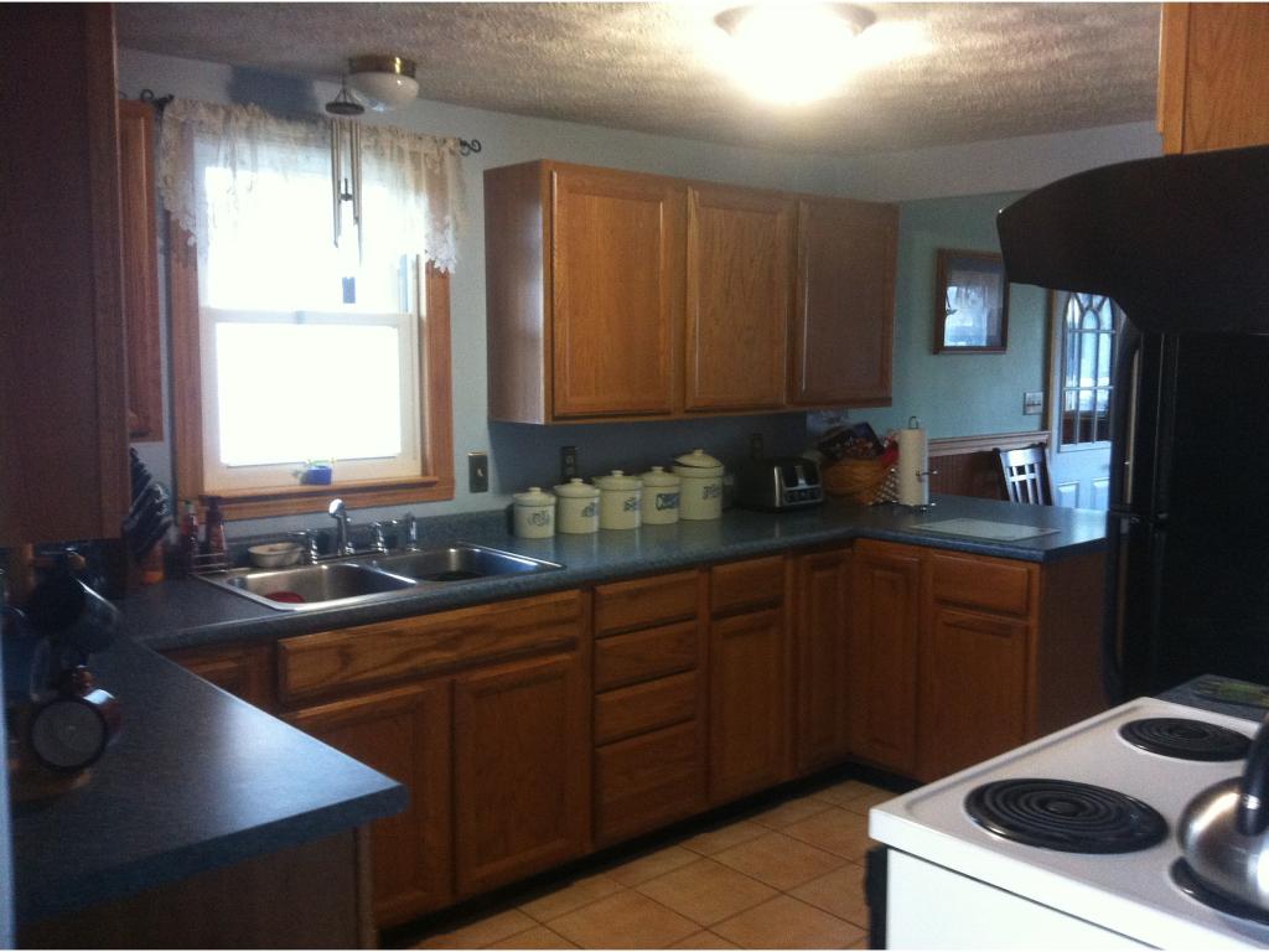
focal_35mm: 35
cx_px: 634
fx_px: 1283
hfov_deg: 52.6
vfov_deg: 40.7
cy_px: 476
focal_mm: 3.85
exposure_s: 1/17
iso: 250
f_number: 2.8
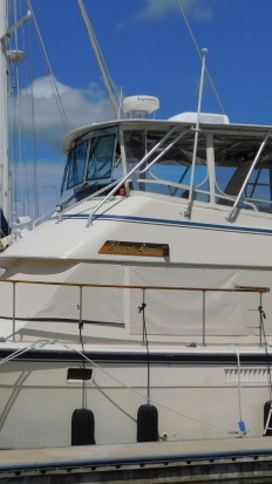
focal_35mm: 76
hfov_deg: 15.9
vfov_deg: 27.9
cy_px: 260
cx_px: 106
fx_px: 975
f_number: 7
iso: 125
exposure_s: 1/1250
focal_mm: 6.3
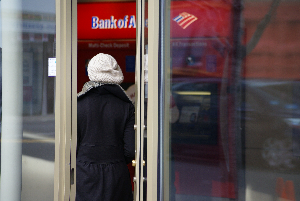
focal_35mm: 195
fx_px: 1627
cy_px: 100
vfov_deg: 7.1
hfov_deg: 10.5
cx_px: 150
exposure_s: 1/200
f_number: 4.5
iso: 100
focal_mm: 130
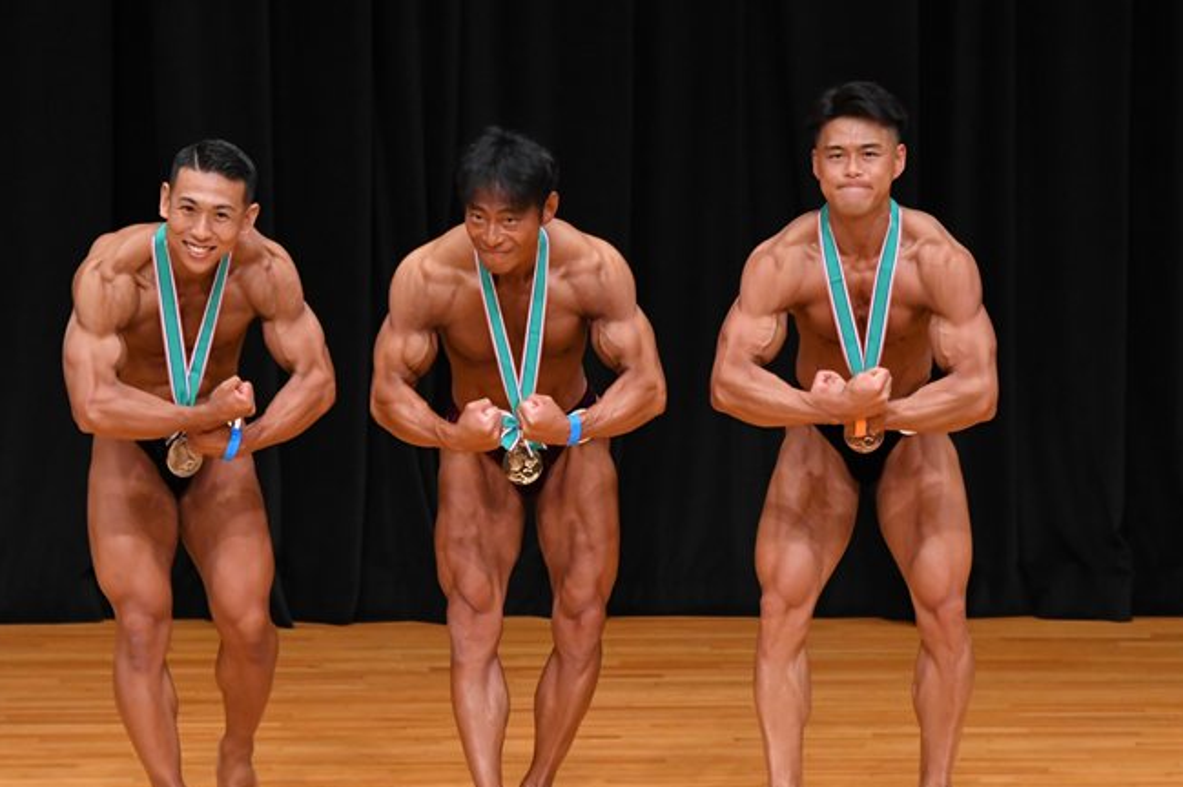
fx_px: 11758
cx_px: 573
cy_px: 454
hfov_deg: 5.8
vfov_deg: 3.8
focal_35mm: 358
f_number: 5.6
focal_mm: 200
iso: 3200
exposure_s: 1/400
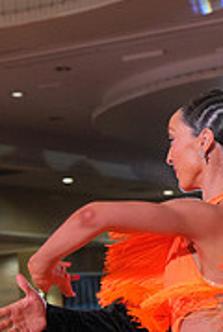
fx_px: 1647
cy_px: 404
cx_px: 308
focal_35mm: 178
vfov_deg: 11.3
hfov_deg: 7.6
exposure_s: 1/400
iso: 2000
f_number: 5.6
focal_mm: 55
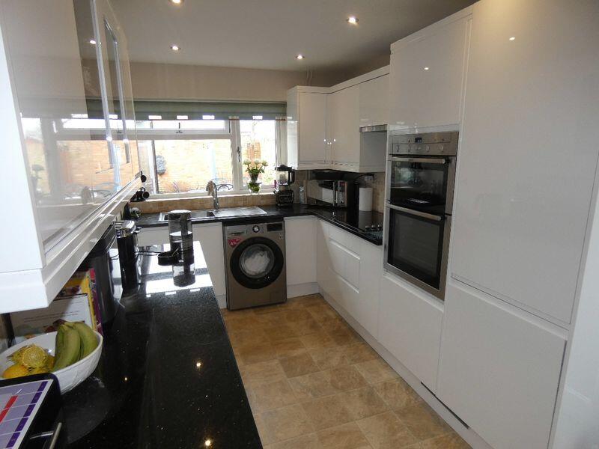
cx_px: 300
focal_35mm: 20
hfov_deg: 81.7
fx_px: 346
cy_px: 224
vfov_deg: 66.0
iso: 100
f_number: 2.8
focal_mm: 3.6
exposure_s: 1/60
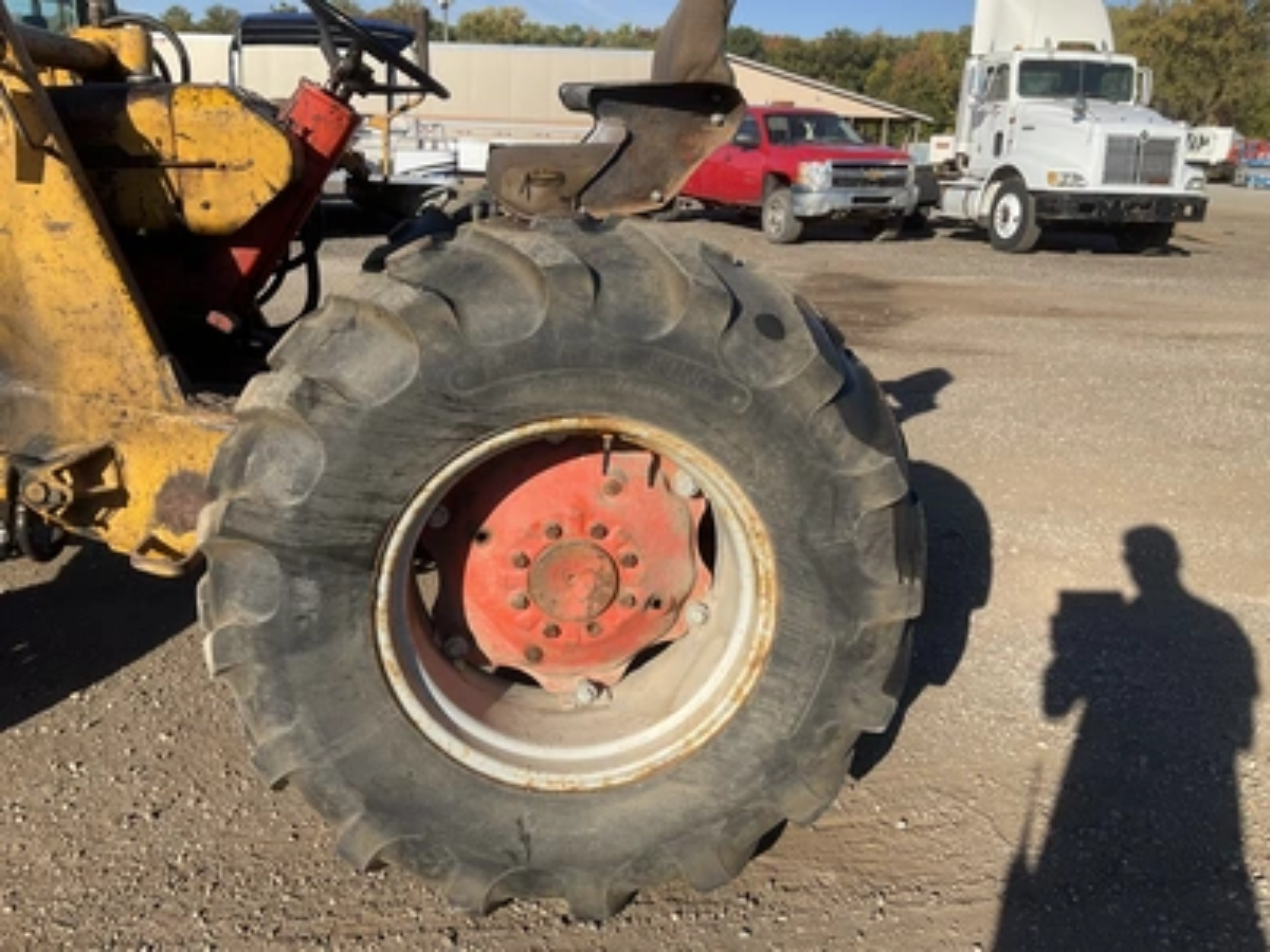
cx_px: 635
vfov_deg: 48.2
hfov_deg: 61.7
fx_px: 1064
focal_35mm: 29
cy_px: 476
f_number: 1.8
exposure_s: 1/1377
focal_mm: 3
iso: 25
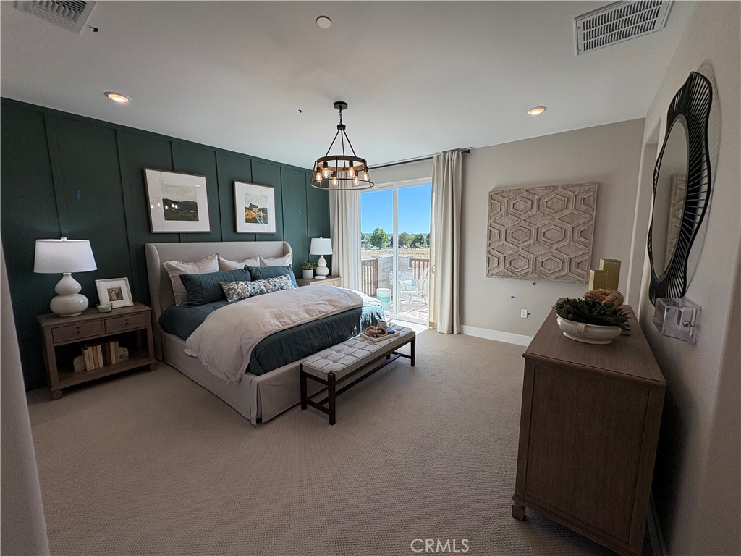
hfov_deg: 102.1
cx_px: 370
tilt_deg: -7.9
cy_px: 278
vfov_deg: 85.7
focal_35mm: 14
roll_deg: +0.5
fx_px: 300
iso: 64
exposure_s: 1/505
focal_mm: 2.22
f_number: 2.2
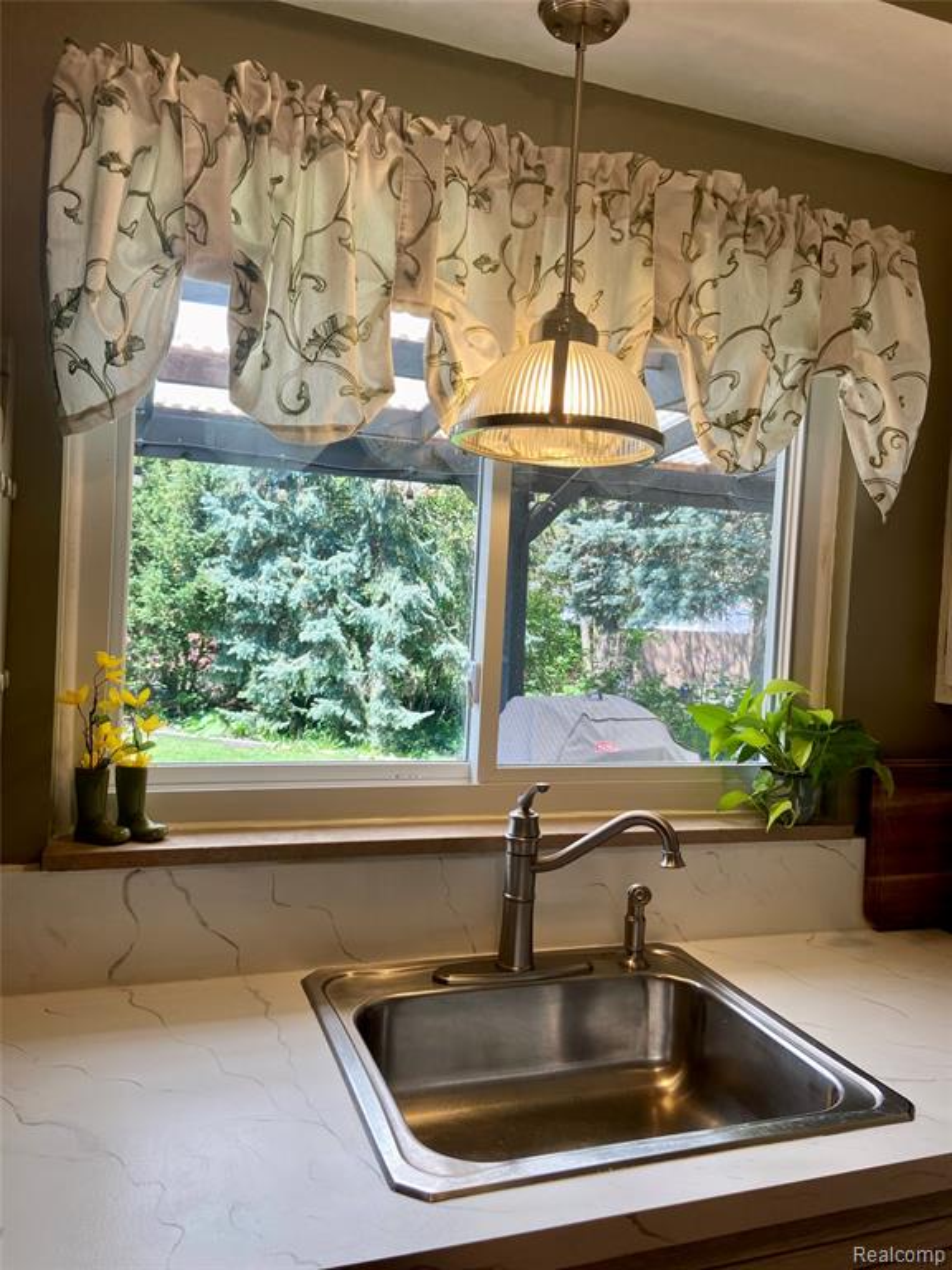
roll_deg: -2.8
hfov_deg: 53.1
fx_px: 953
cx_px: 476
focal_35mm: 26
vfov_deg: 67.3
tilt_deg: -1.8
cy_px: 635
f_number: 1.8
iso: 32
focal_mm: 4.25
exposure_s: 1/161
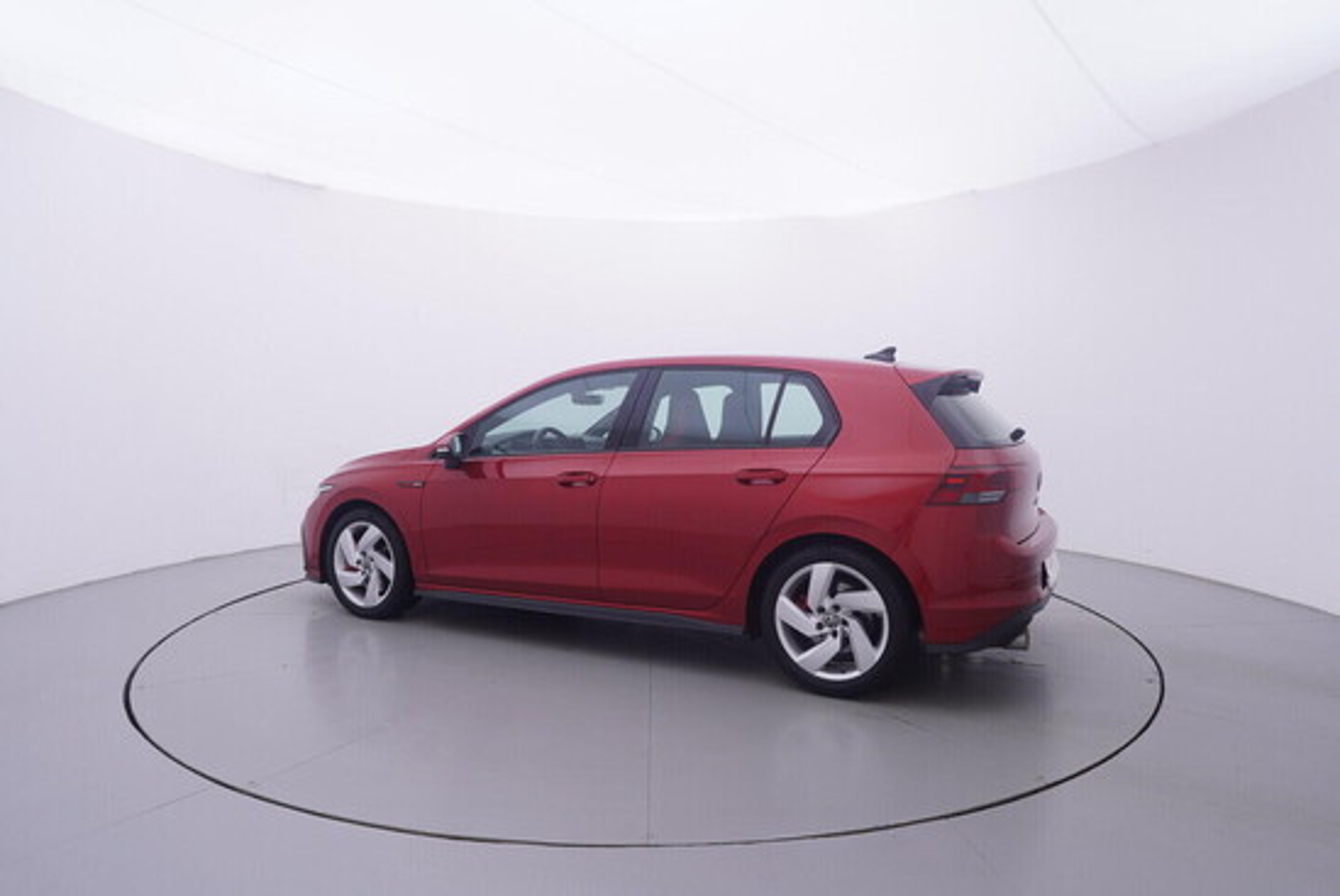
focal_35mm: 22
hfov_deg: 77.3
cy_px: 448
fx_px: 838
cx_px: 670
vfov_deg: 56.2
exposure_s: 1/80
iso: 200
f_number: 5
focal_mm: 15
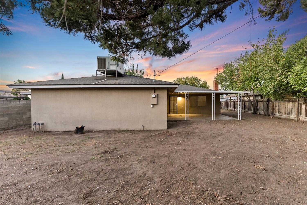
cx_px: 154
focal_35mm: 14
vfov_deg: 81.2
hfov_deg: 104.3
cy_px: 102
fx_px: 119
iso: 1600
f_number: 2.8
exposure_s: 1/160
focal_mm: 14
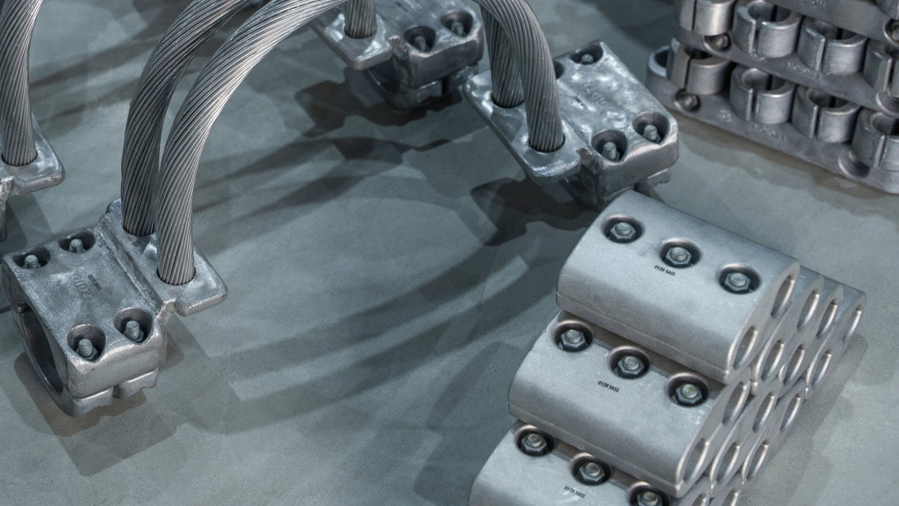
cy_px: 73
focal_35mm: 82
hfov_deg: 25.7
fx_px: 1955
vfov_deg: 14.6
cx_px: 285
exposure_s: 1/80
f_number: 4
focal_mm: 54
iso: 400
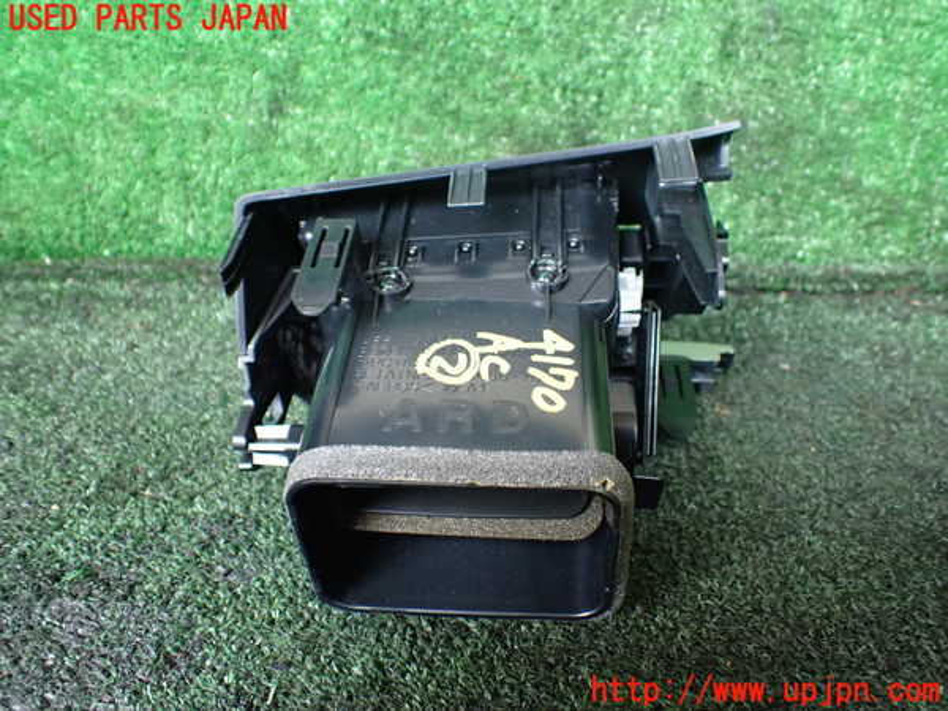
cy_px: 356
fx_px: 822
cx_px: 474
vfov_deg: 46.8
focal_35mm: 30
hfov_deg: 60.0
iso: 500
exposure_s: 1/125
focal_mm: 5.4
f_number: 2.3
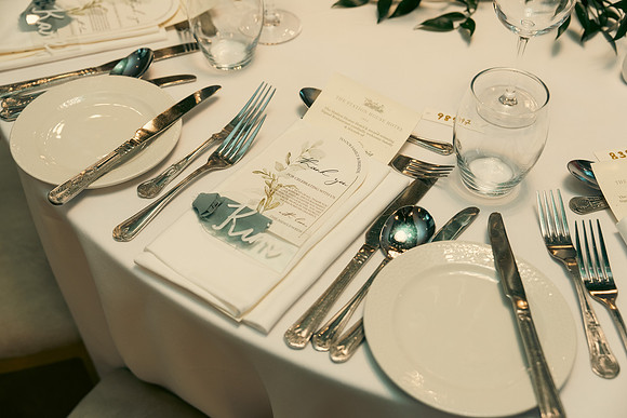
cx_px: 314
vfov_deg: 31.2
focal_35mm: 43
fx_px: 749
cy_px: 209
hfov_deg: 45.4
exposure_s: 1/160
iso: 1000
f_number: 3.5
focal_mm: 43
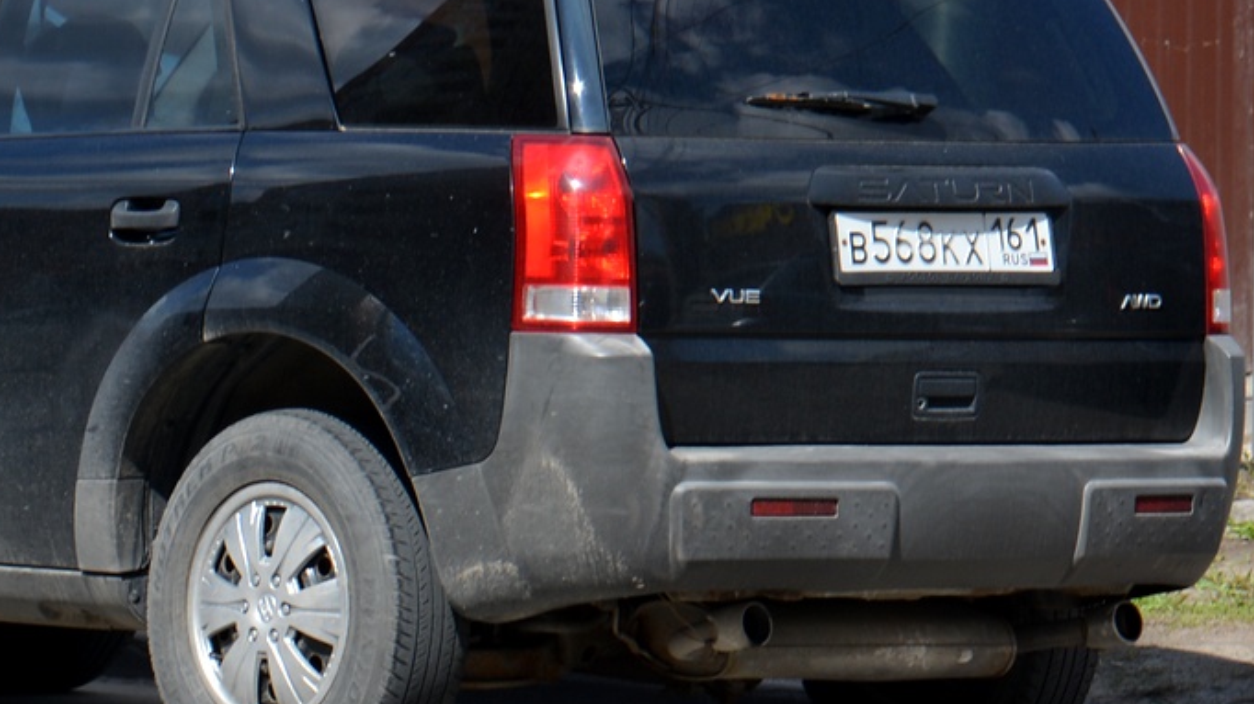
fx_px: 10337
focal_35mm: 311
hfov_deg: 6.9
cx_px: 206
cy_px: 55
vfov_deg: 3.9
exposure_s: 1/250
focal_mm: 90
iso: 125
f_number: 8
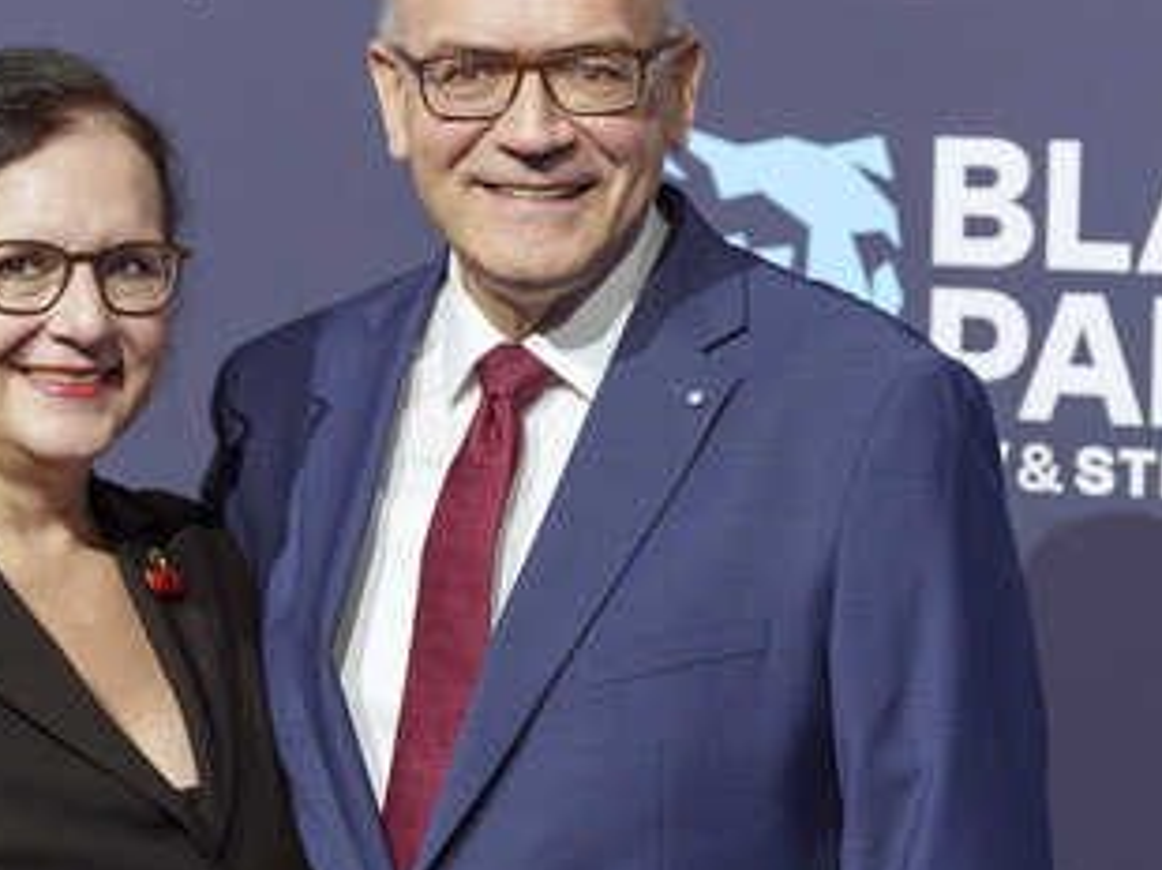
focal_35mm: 140
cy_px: 371
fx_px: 4696
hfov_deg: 14.1
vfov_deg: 10.6
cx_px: 339
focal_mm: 100
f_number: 4
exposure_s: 1/200
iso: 800
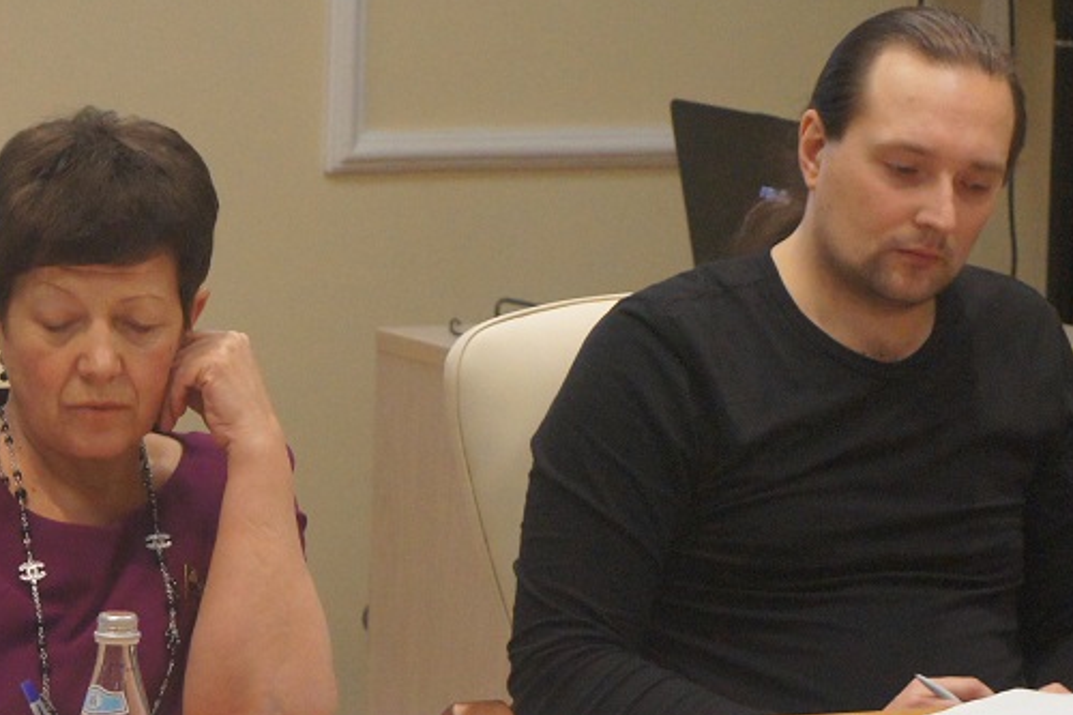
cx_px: 217
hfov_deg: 9.0
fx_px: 6775
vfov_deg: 6.0
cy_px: -91
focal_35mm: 227
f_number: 5.6
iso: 1600
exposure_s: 1/125
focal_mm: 55
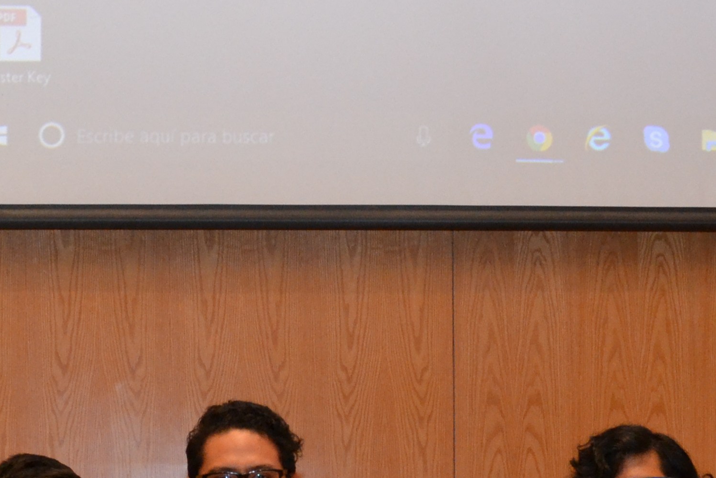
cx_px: 329
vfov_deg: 12.9
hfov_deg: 20.0
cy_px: 661
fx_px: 2029
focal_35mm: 102
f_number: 6.3
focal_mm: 22
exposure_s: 1/80
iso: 1600
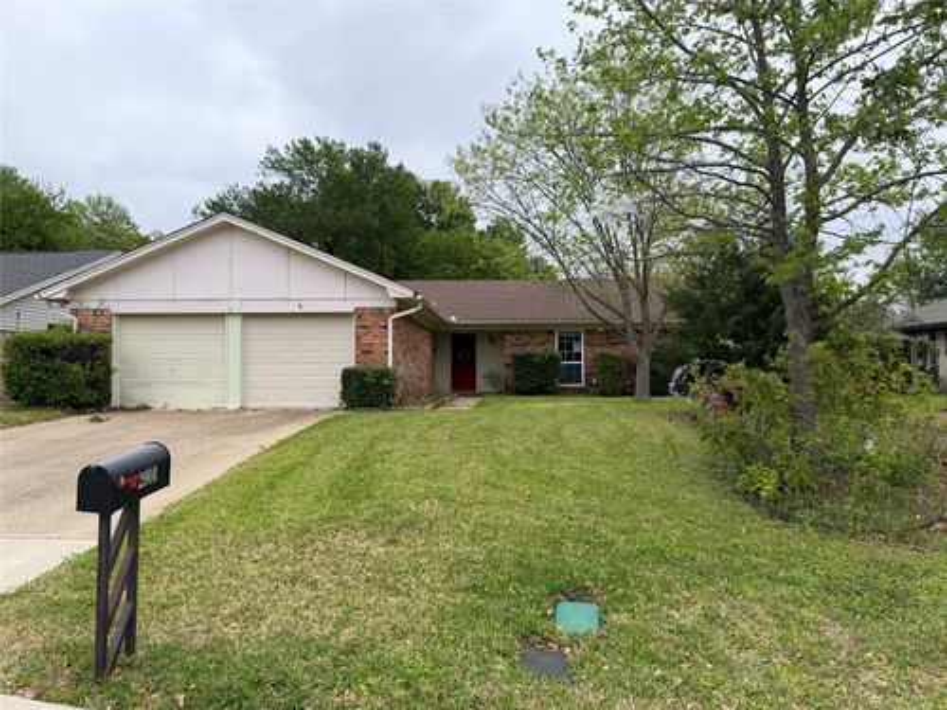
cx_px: 474
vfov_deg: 56.8
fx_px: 657
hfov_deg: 71.6
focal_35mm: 24
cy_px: 355
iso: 80
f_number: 1.78
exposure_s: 1/805
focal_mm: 6.76
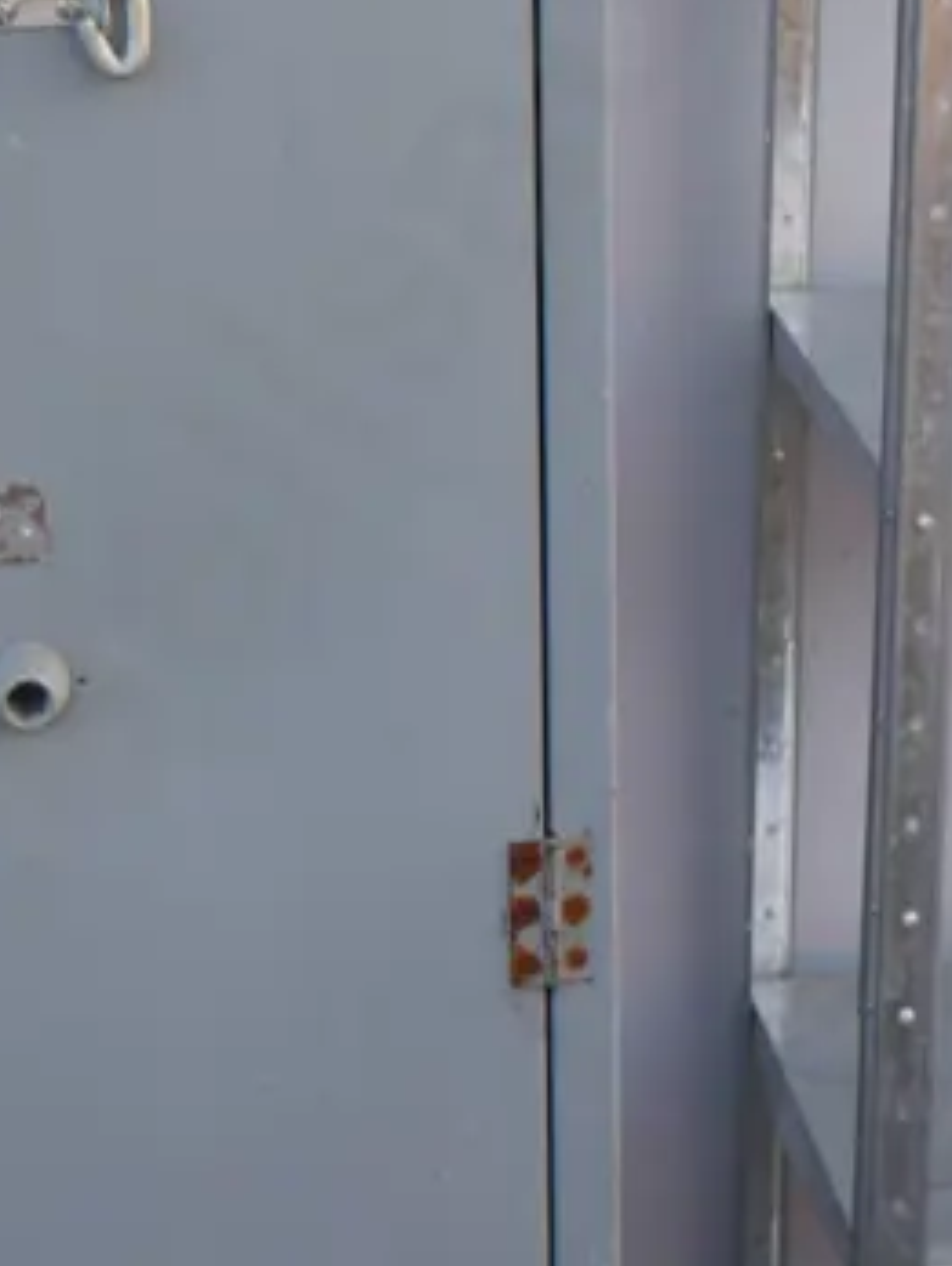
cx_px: 624
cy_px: -4
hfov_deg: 13.2
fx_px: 4099
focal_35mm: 112
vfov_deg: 17.2
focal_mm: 19
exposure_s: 1/80
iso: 200
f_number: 4.1
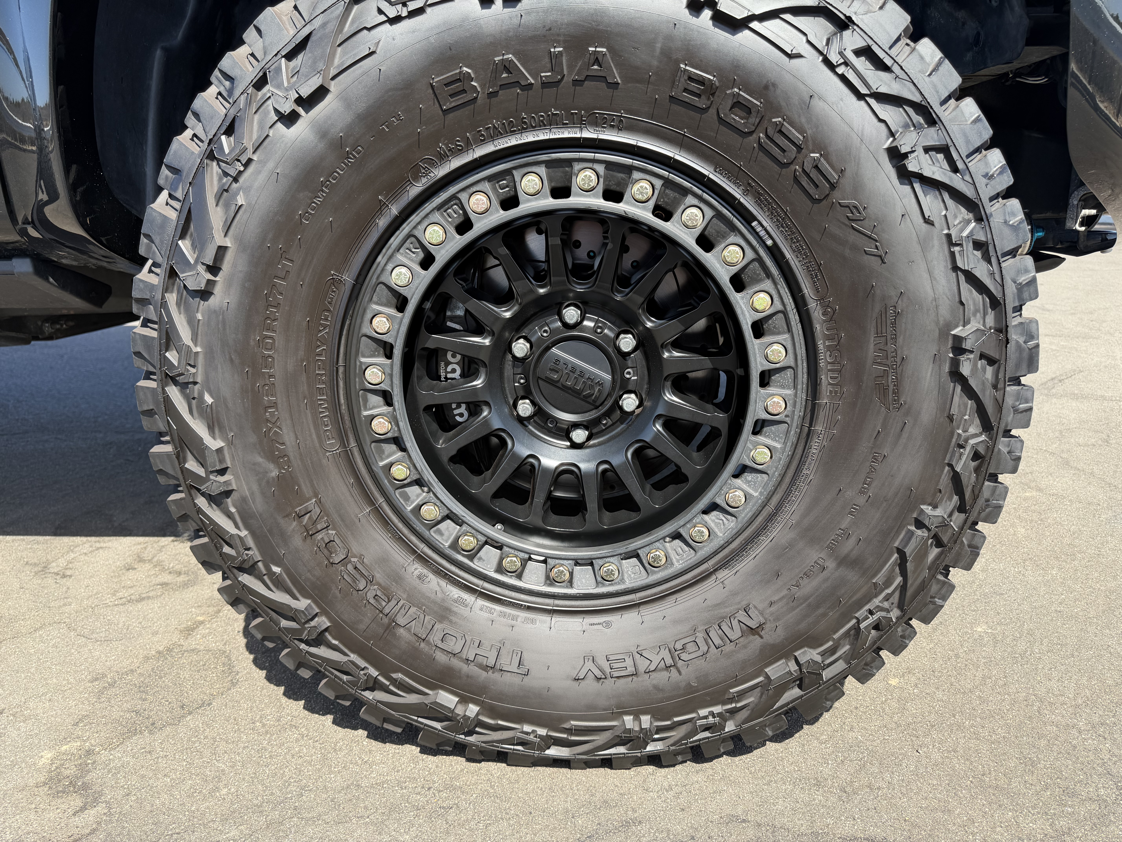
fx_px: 778
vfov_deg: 56.8
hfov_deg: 71.6
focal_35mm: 24
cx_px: 561
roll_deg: +1.6
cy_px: 421
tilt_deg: -17.4
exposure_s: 1/822
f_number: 1.78
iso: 80
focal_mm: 6.76
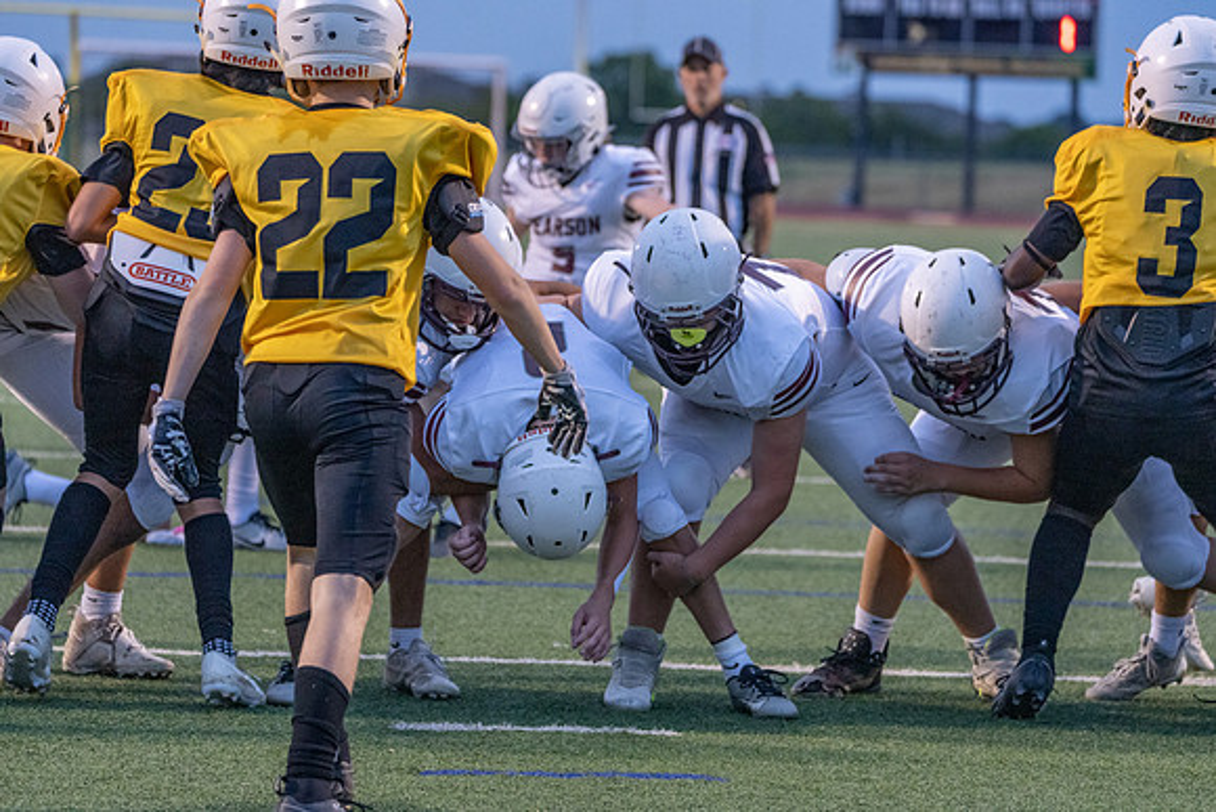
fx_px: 6554
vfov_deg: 7.1
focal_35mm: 194
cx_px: 608
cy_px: 406
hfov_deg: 10.6
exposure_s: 1/640
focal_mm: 194
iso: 6400
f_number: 5.6
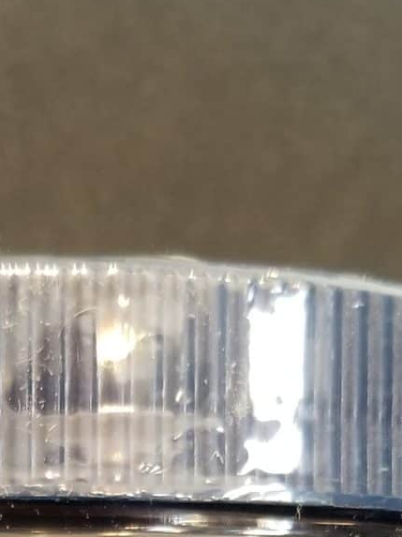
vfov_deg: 17.9
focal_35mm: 93
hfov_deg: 15.7
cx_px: 44
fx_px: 1442
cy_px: 889
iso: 200
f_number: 1.7
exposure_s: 1/15
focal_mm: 4.25
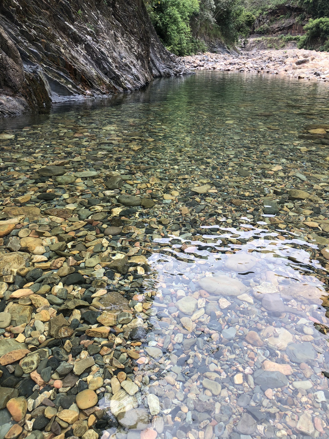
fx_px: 355
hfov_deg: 49.7
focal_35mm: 28
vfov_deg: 63.4
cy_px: 220
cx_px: 164
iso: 20
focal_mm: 4
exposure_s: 1/324
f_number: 1.8
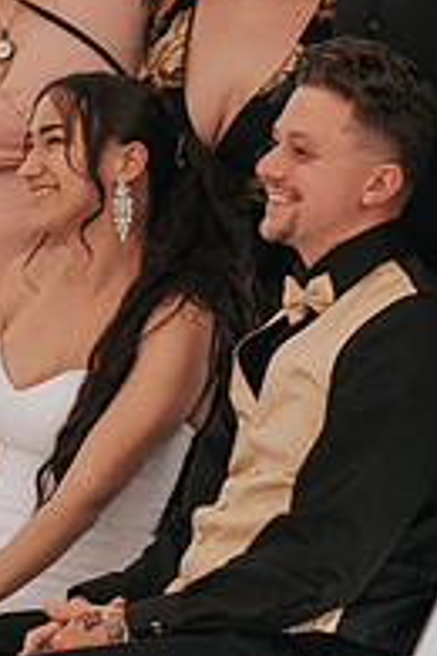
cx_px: 195
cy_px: 441
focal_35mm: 294
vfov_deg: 7.0
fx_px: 5353
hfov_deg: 4.7
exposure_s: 1/200
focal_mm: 85
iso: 400
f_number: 2.5
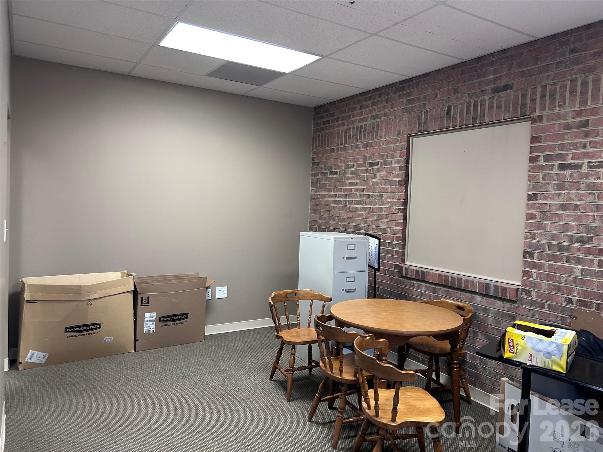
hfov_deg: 67.3
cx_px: 302
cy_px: 226
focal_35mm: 26
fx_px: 453
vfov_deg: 53.1
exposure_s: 1/60
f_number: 1.5
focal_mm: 5.7
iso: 200
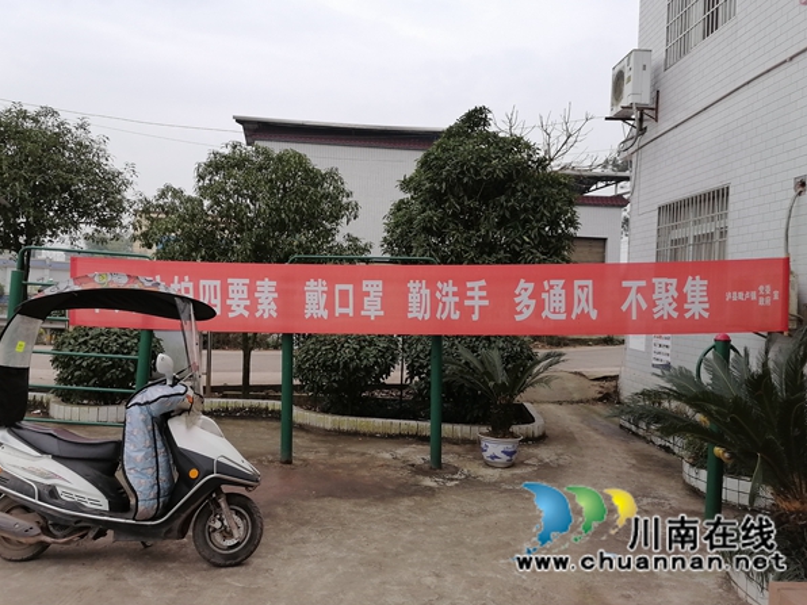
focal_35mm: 29
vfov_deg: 48.2
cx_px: 379
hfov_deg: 61.6
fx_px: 676
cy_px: 290
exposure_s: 1/162
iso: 50
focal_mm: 5.3
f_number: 1.8
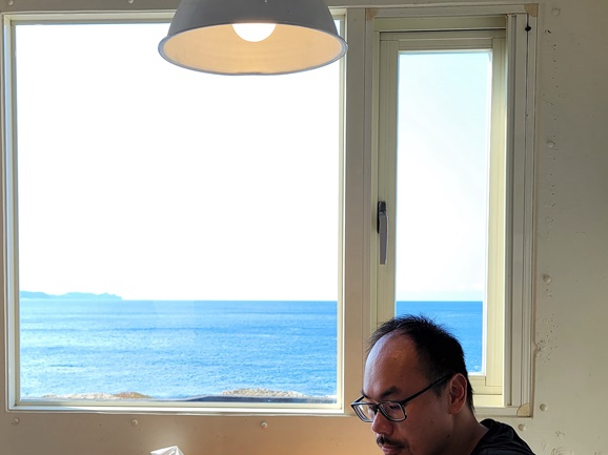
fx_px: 790
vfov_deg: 32.0
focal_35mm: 45
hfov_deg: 41.7
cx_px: 223
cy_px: 289
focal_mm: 5.4
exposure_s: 1/681
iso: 40
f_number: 1.8
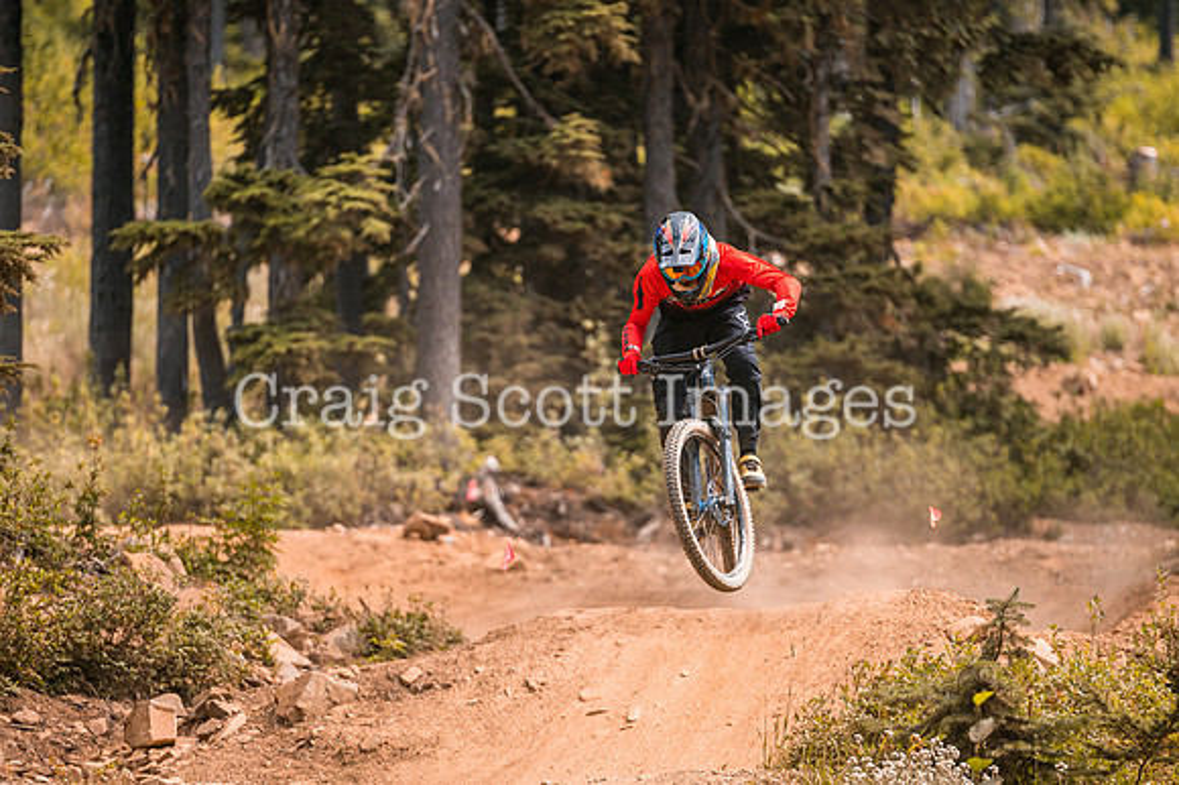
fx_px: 7521
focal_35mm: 230
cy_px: 435
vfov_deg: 6.0
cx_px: 562
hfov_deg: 9.0
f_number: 2.8
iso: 320
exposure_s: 1/1600
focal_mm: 200
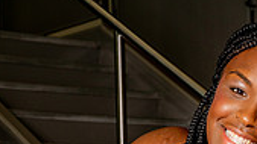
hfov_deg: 14.0
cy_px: 320
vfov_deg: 7.5
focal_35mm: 153
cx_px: 175
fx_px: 1042
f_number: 8
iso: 250
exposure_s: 1/125
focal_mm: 55
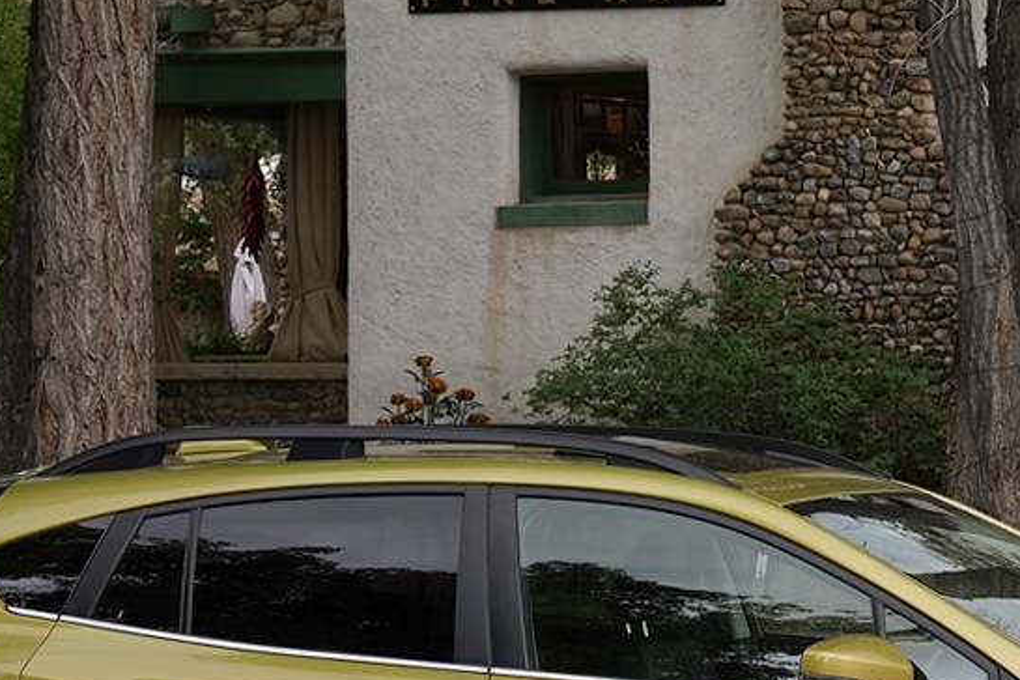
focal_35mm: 143
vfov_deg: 9.6
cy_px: 219
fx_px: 4051
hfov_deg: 13.0
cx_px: 1842
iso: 400
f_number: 9
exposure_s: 1/100
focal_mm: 39
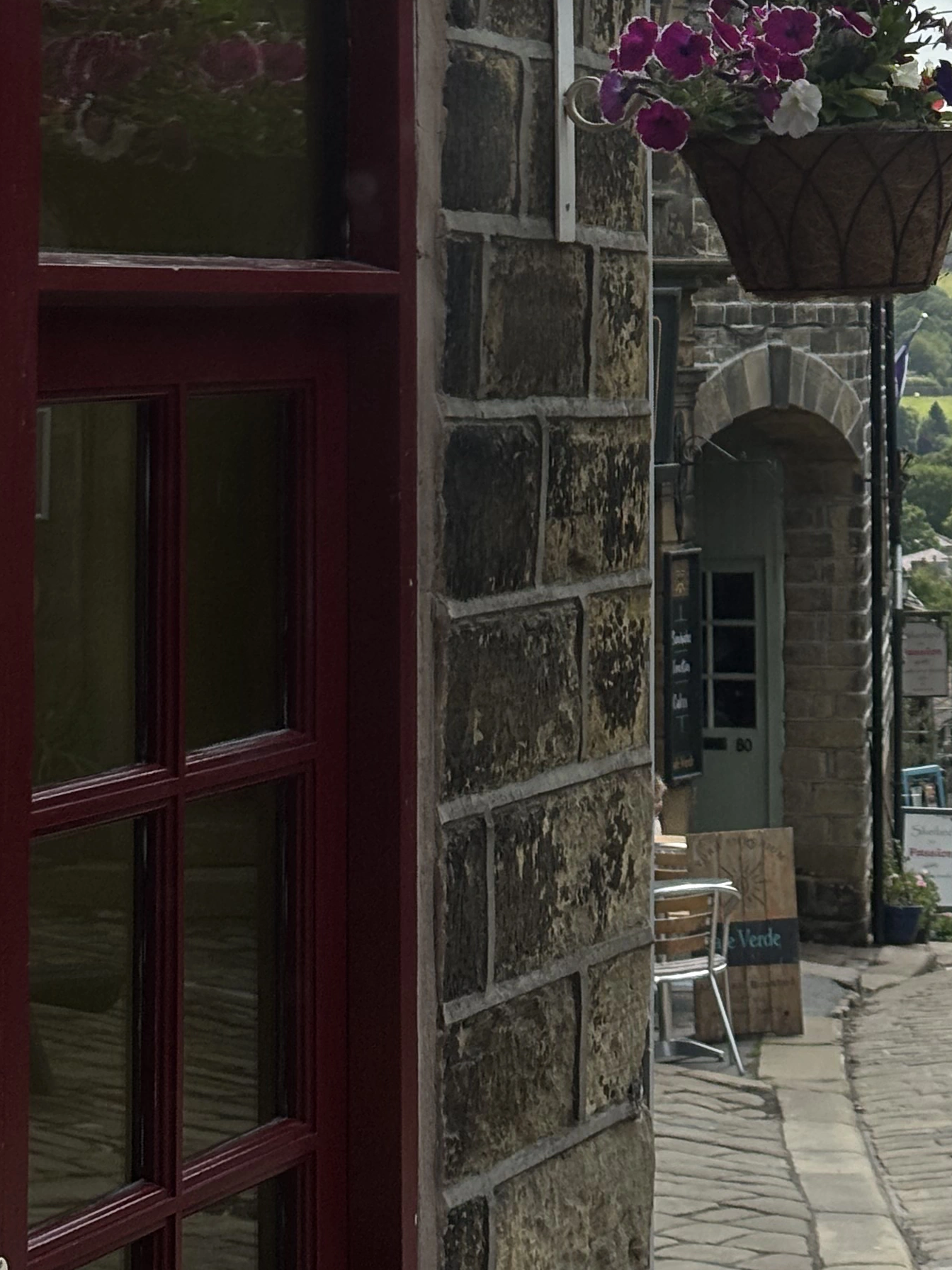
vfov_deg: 16.5
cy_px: -20
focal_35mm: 117
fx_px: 4290
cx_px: 963
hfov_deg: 12.5
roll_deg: +1.0
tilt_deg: +4.9
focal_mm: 5.96
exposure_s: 1/5076
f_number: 1.6
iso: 32
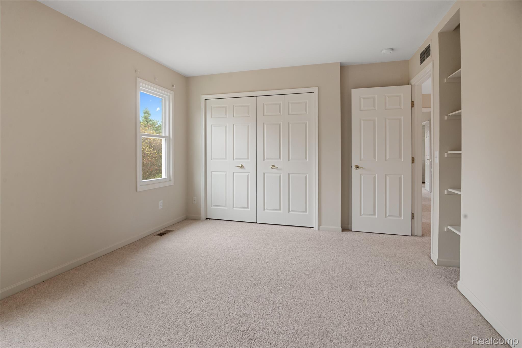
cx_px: 261
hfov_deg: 61.9
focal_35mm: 30
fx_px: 435
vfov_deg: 43.6
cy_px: 174
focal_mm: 30
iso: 320
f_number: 9
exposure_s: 1/3
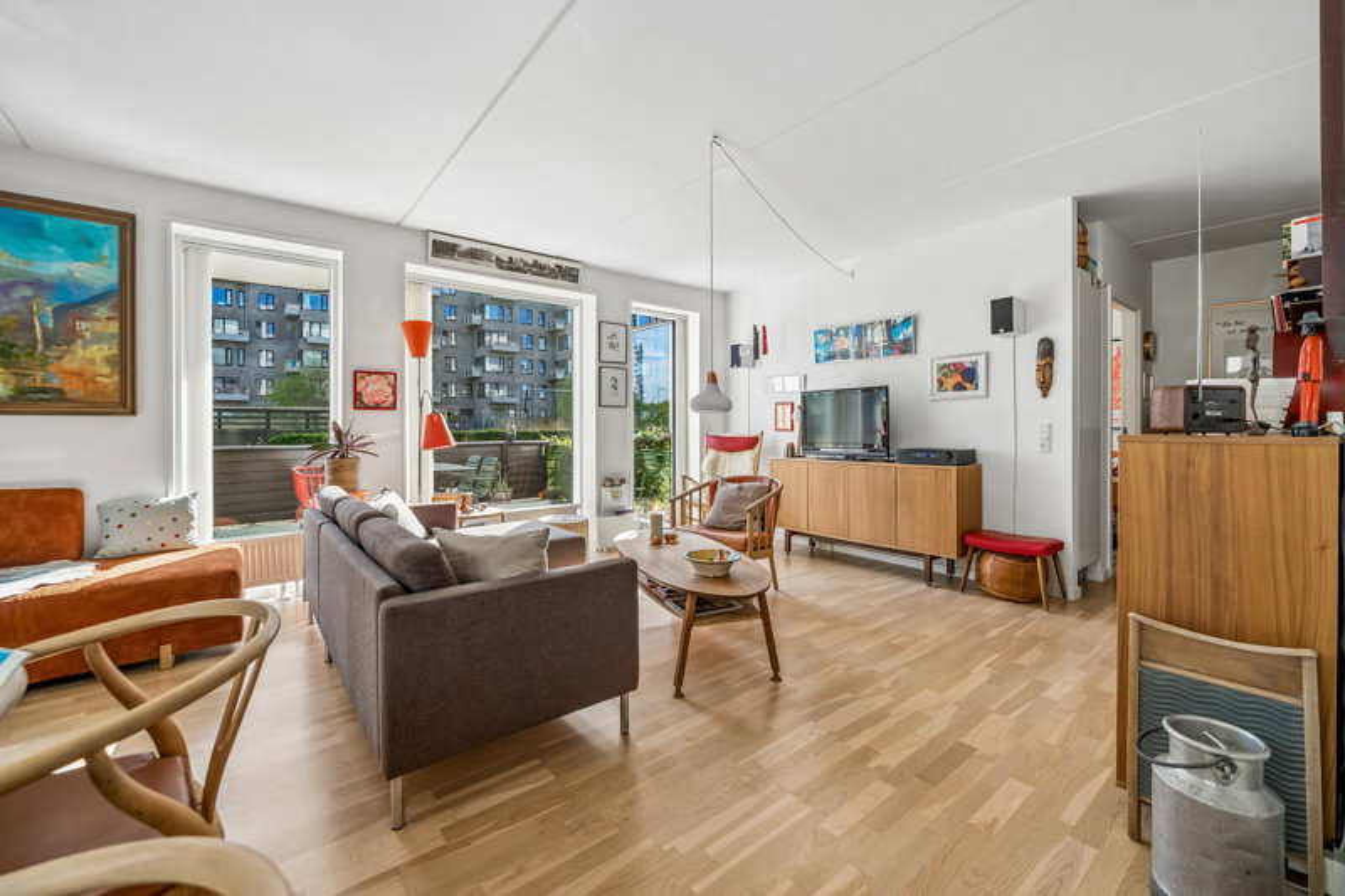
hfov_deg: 104.3
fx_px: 523
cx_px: 672
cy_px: 448
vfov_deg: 81.2
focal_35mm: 14
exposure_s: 1/320
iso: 640
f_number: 5.6
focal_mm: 14
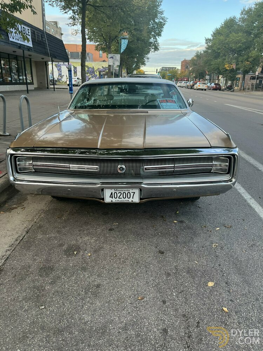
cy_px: 176
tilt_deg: -19.8
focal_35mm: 26
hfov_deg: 53.1
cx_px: 132
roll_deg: +0.7
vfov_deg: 67.3
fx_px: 263
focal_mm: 5.1
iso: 50
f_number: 1.6
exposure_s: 1/121
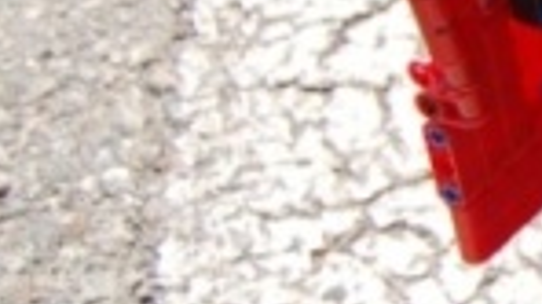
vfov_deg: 5.2
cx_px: 1439
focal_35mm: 229
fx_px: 3289
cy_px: -178
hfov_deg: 8.4
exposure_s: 1/1000
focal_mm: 24
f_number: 4
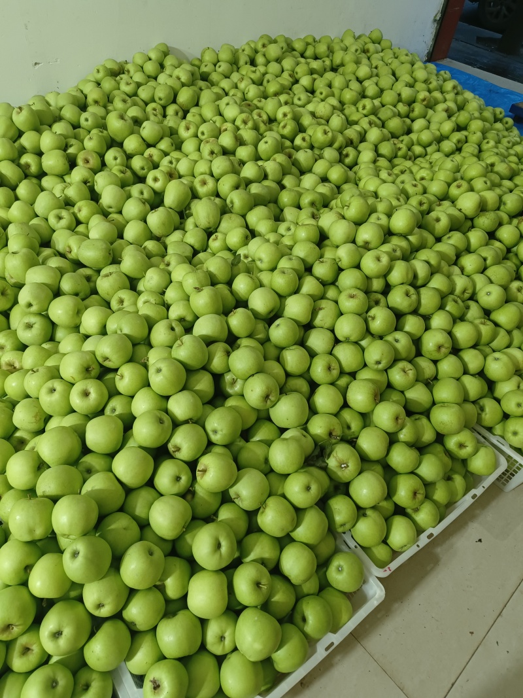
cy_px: 349
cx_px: 262
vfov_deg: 73.9
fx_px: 463
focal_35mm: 23
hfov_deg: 58.9
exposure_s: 1/33.3
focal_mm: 5.5
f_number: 1.88
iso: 380
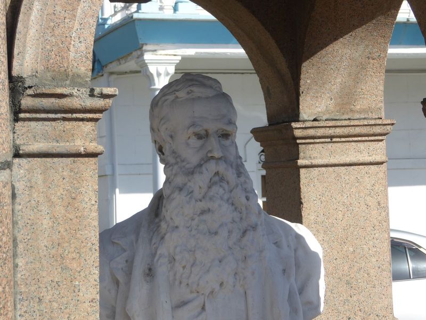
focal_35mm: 127
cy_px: 160
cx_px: 213
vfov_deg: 11.7
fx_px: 1563
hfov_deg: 15.5
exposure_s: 1/320
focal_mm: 20.6
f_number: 5.1
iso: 80
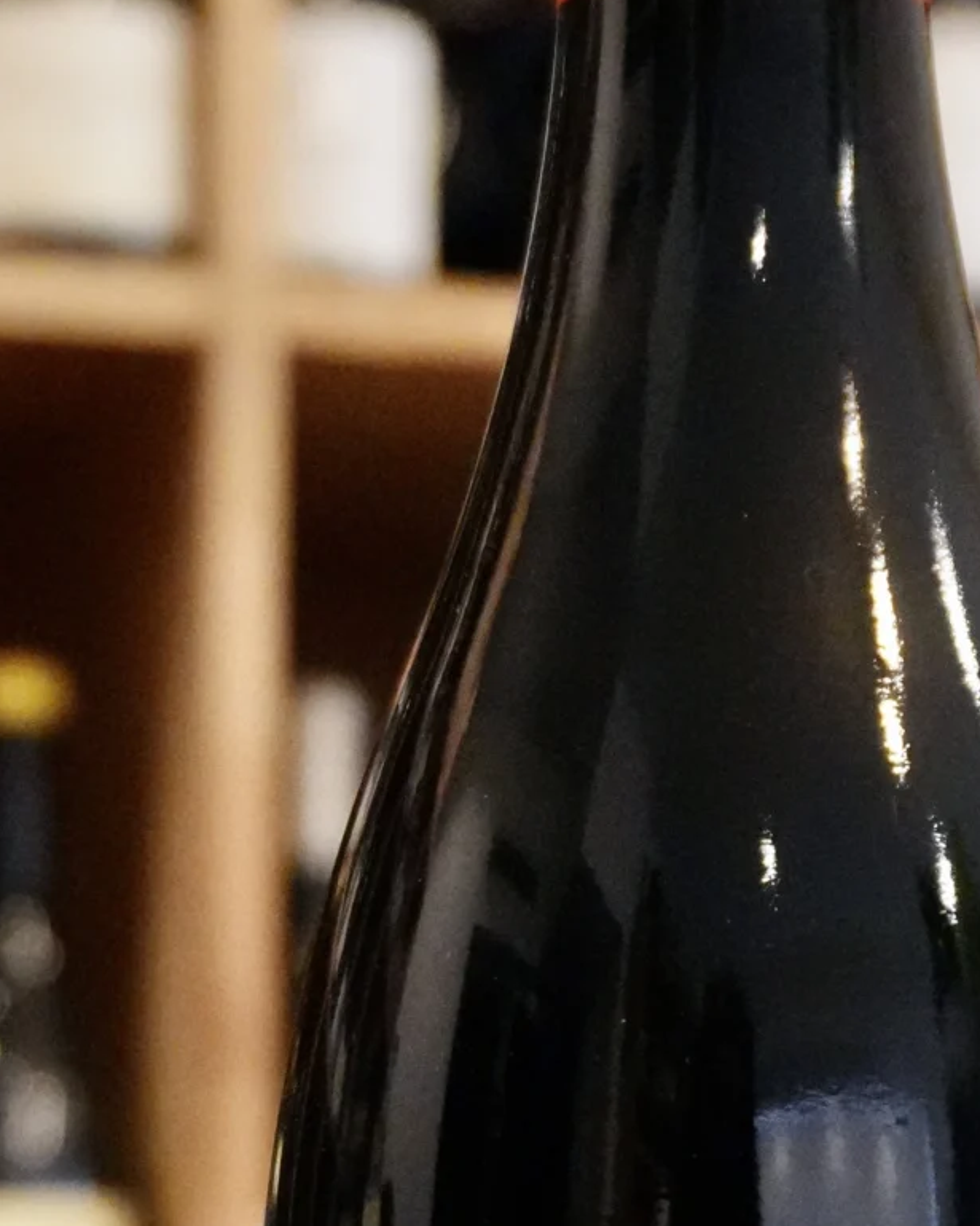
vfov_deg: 12.4
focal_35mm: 155
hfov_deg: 10.0
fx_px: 5605
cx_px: 741
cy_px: 1057
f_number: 5
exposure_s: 1/100
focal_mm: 33
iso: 6400
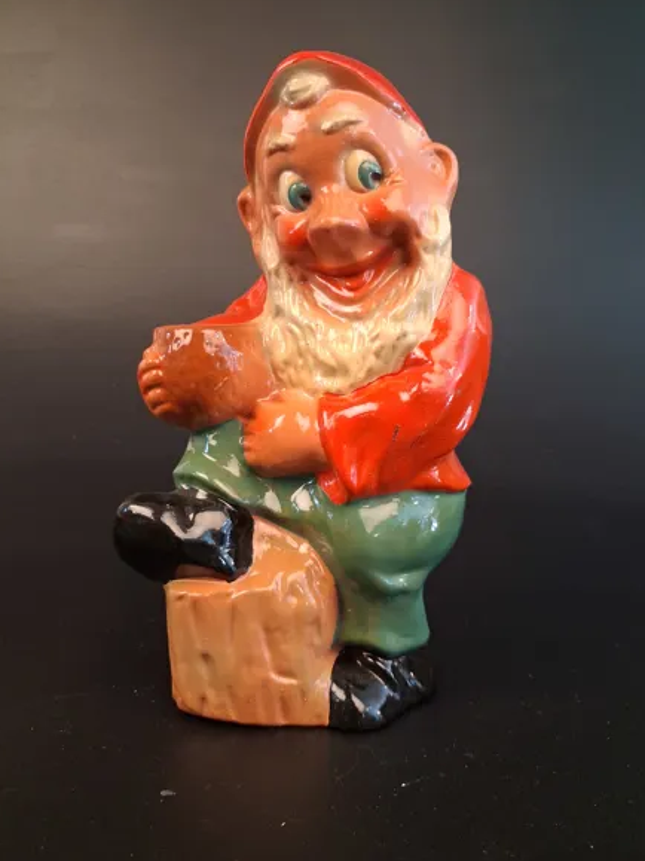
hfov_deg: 49.7
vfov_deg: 63.4
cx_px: 322
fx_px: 696
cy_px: 418
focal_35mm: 28
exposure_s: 1/50
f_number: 1.8
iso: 400
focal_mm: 4
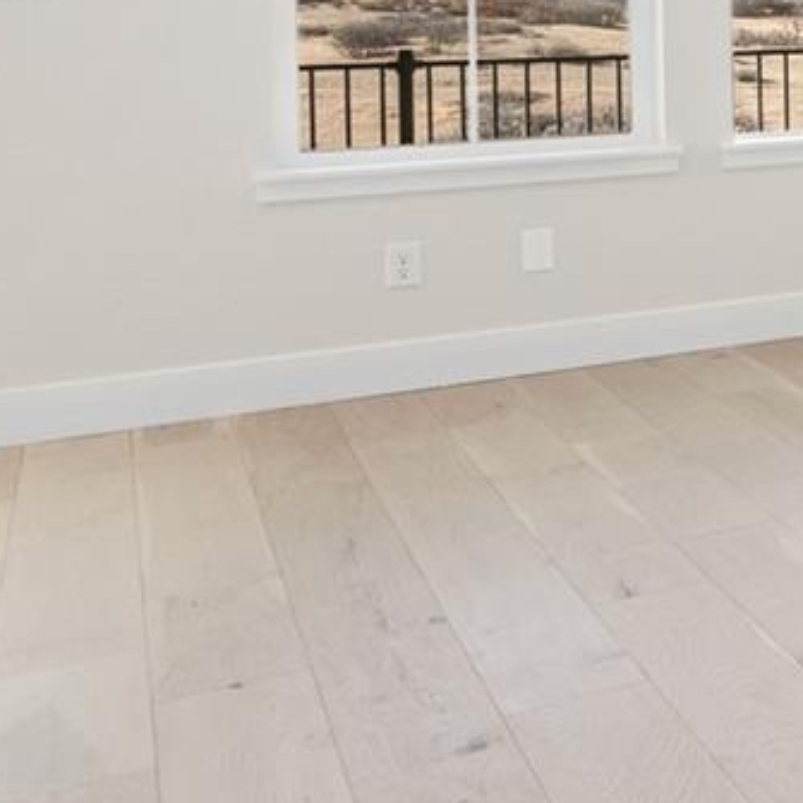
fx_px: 1706
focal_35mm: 65
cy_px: -2
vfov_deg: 25.2
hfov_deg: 16.9
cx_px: 1733
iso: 500
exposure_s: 1/60
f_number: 8
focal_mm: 16
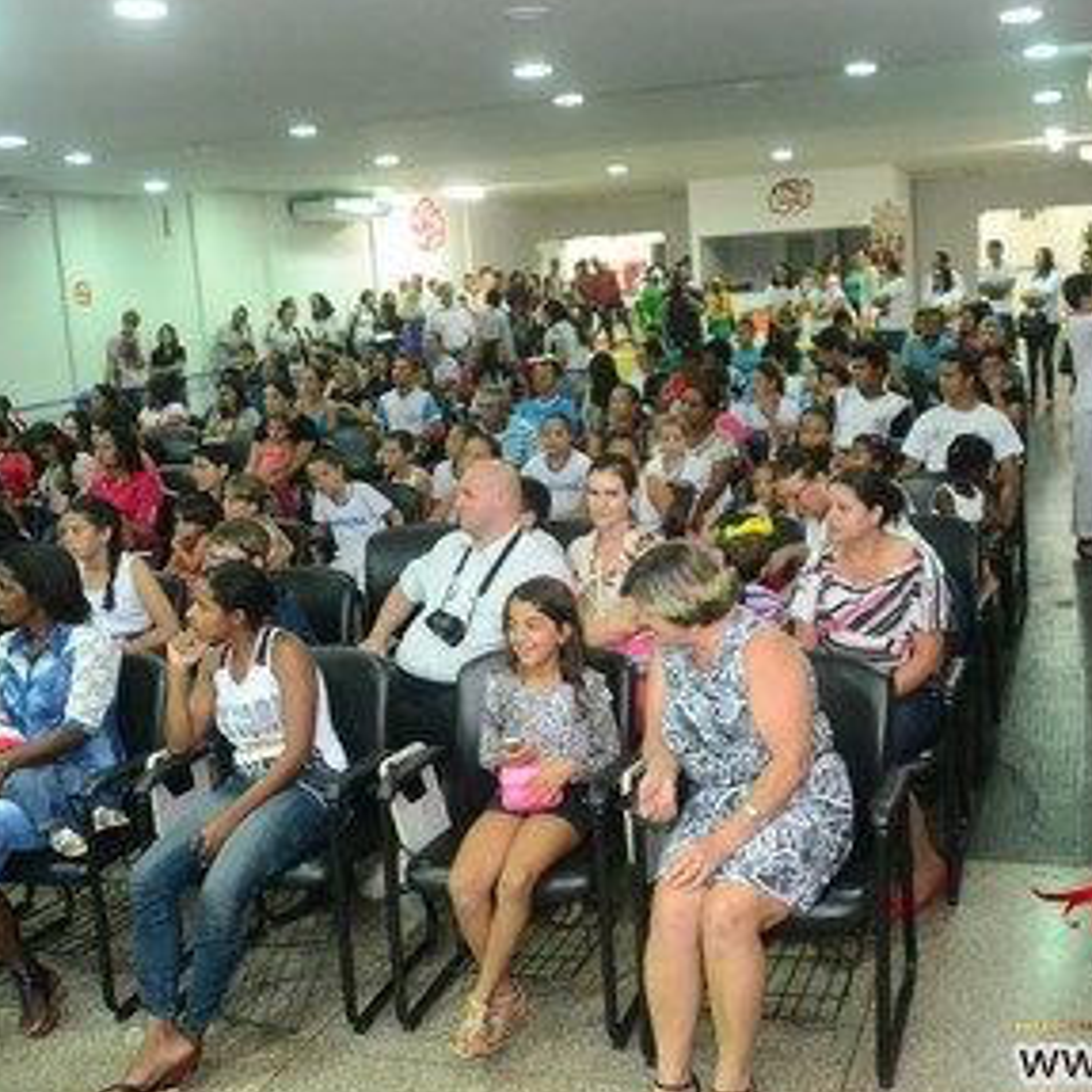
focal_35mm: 40
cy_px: 556
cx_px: 696
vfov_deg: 41.9
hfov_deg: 41.5
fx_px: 1428
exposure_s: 1/80
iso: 3200
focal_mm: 20
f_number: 3.5
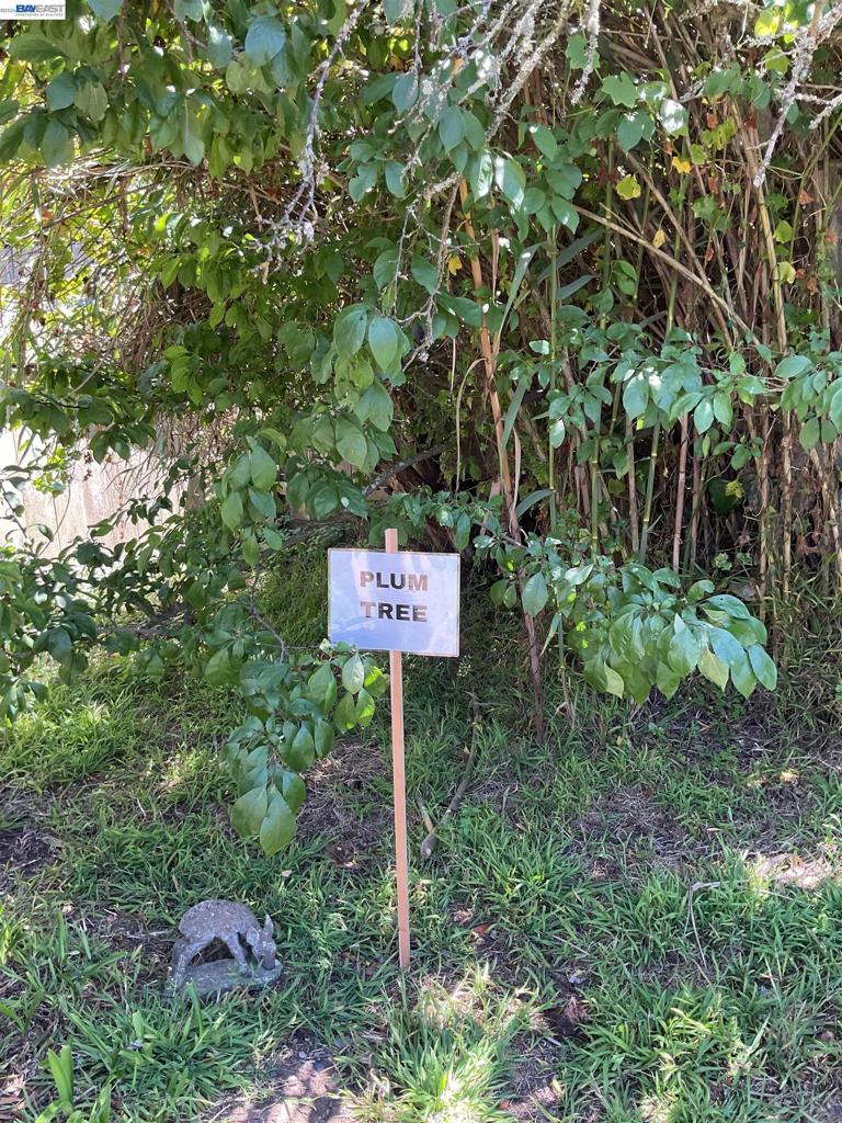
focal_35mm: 29
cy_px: 562
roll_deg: -2.1
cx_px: 421
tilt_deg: -7.1
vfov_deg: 61.7
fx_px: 941
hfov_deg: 48.2
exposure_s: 1/120
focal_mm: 3
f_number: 1.8
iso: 64
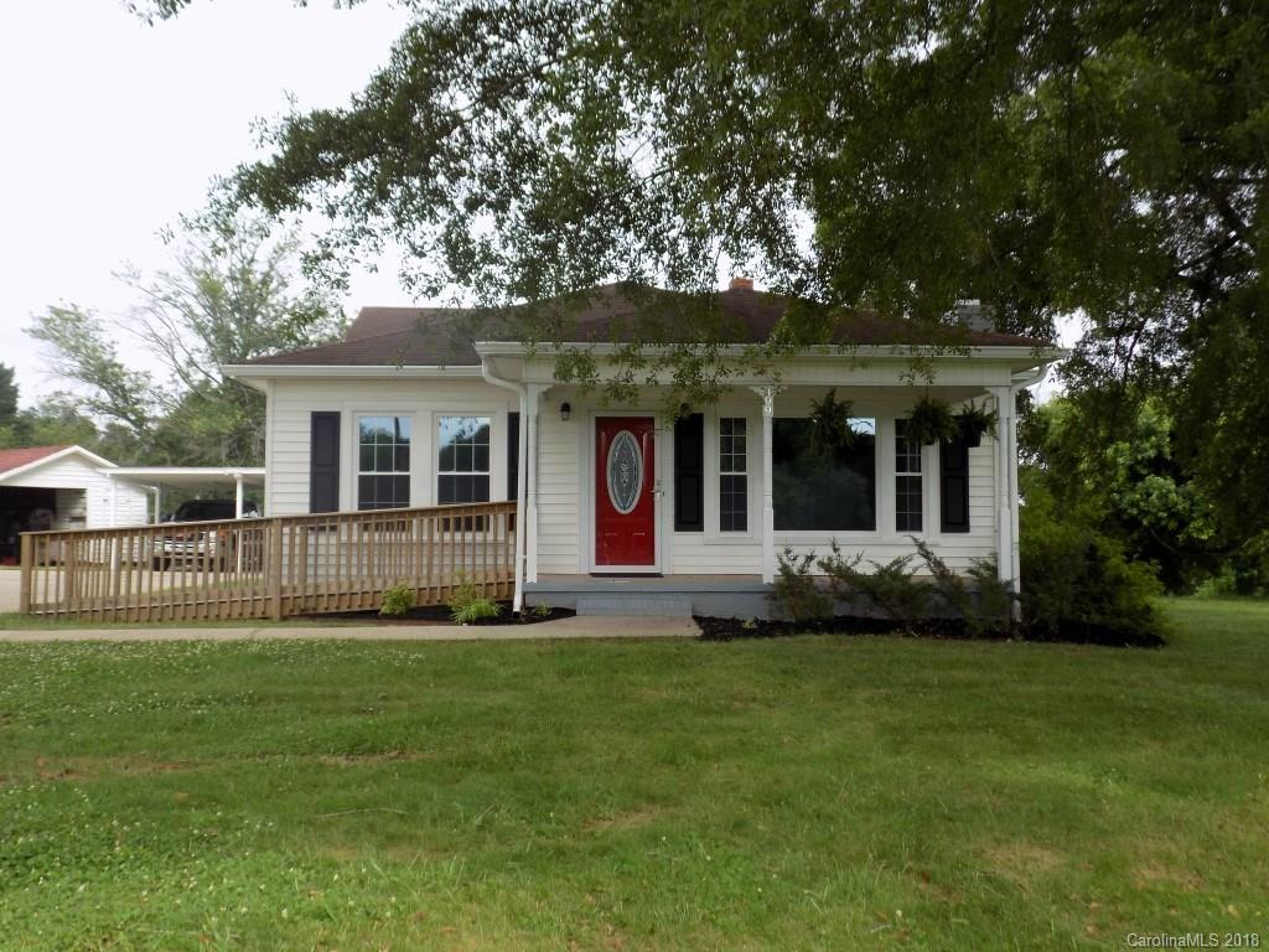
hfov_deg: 54.0
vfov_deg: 41.8
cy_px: 476
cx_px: 634
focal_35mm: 34
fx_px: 1246
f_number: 3.4
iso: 80
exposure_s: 1/250
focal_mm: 6.1
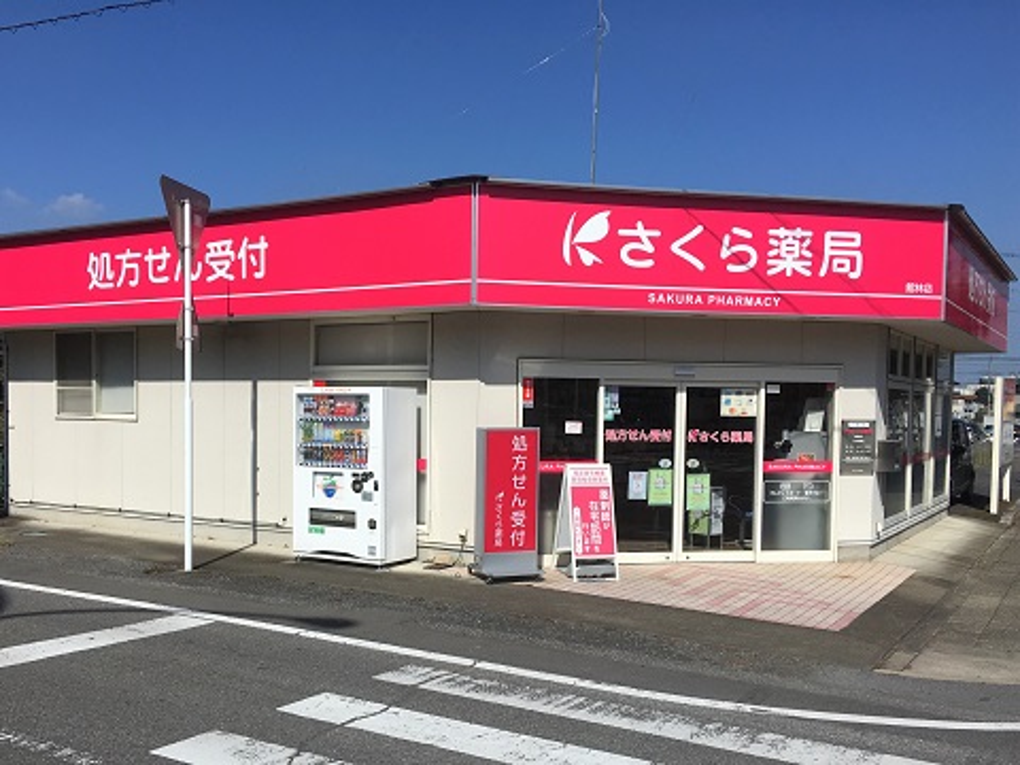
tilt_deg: -2.6
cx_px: 510
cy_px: 382
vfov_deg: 48.2
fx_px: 855
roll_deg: -0.9
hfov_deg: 61.7
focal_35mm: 29
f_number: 2.2
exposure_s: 1/3497
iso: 25
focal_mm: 4.15
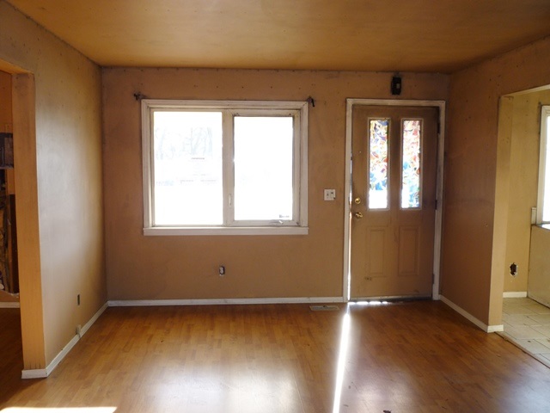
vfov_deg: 48.2
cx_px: 275
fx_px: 461
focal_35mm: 29
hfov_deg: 61.7
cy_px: 206
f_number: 3.3
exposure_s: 1/30
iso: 100
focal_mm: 5.2
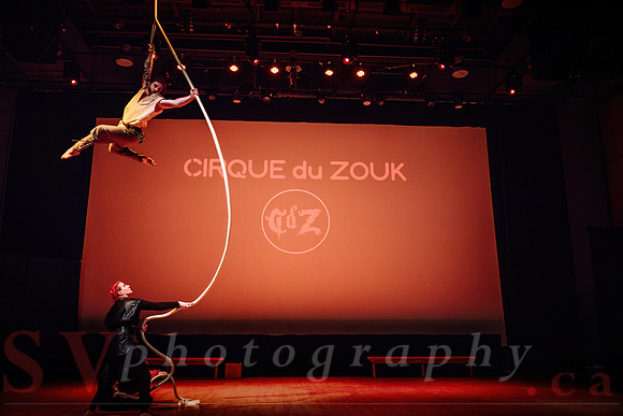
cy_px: 208
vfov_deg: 43.0
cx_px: 312
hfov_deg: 61.1
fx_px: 528
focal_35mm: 30
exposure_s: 1/200
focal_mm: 30.5
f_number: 2.8
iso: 1600
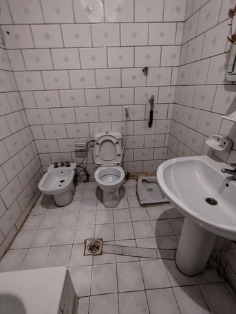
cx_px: 118
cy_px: 157
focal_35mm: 17
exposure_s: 1/20
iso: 730
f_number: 2.2
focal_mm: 1.42
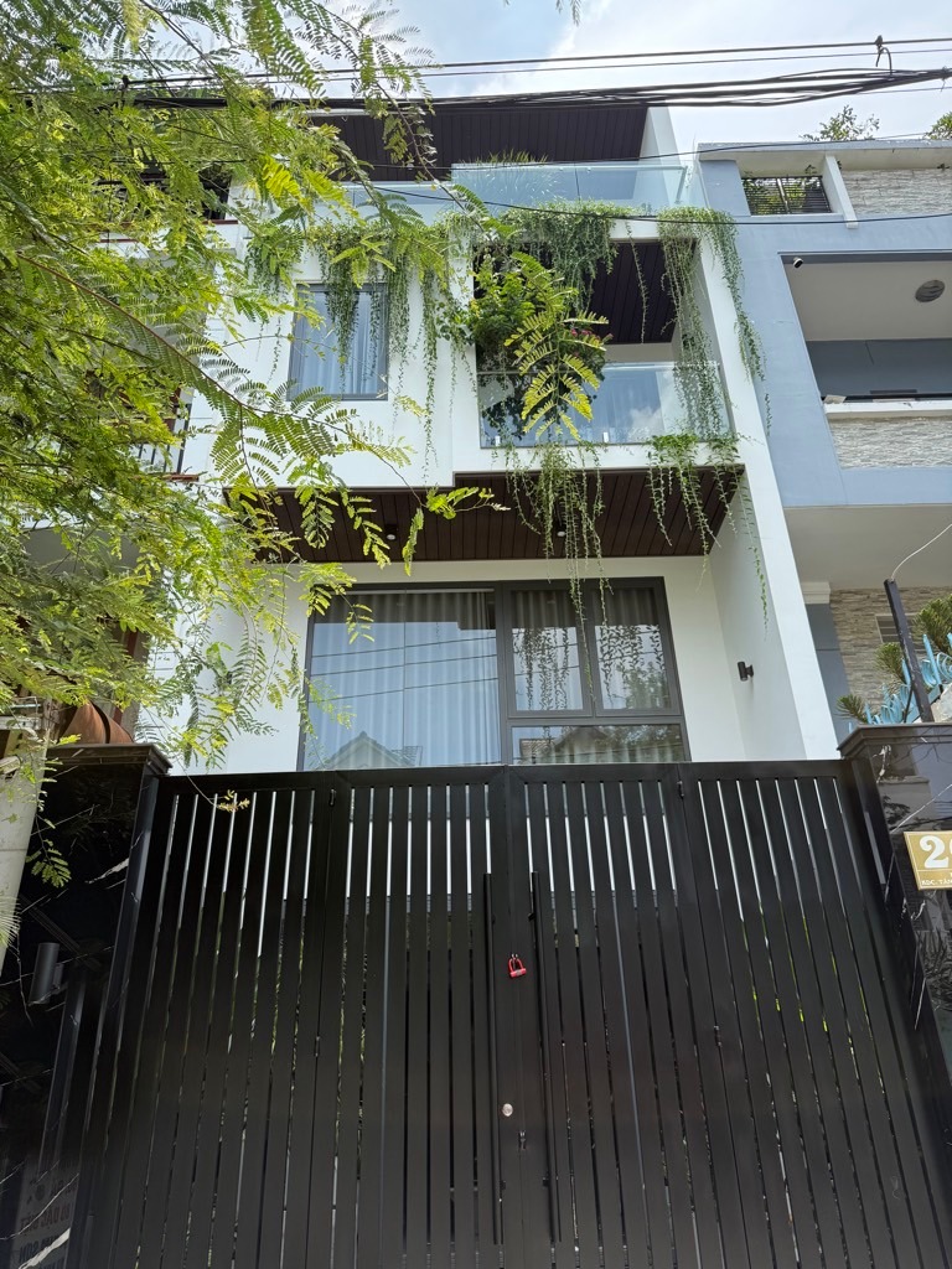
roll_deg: +1.4
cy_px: 634
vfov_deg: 71.6
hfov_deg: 56.8
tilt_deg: +29.6
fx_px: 880
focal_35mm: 24
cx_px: 476
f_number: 1.78
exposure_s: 1/1493
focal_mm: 6.76
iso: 80
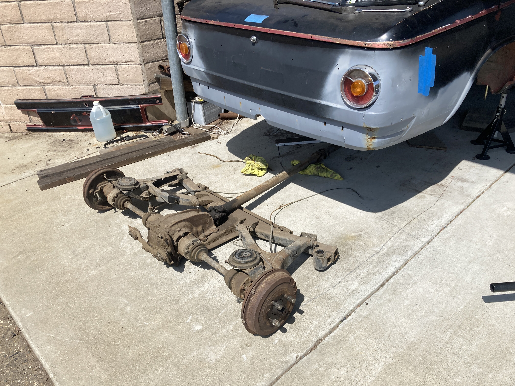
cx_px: 258
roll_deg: +1.1
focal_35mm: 28
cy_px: 193
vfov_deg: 49.7
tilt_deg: -29.2
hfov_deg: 63.4
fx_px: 417
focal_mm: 3.99
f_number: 1.8
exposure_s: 1/3040
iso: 25
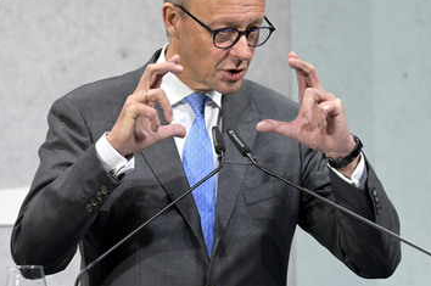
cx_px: 193
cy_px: 107
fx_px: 5488
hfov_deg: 4.5
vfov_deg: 3.0
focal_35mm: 459
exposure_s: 1/640
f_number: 5.6
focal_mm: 360
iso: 4000
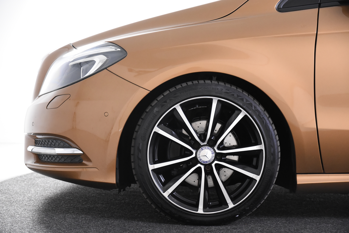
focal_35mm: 75
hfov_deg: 27.0
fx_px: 727
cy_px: 116
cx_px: 174
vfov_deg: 18.2
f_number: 3.8
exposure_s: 1/80
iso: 3600
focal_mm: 50
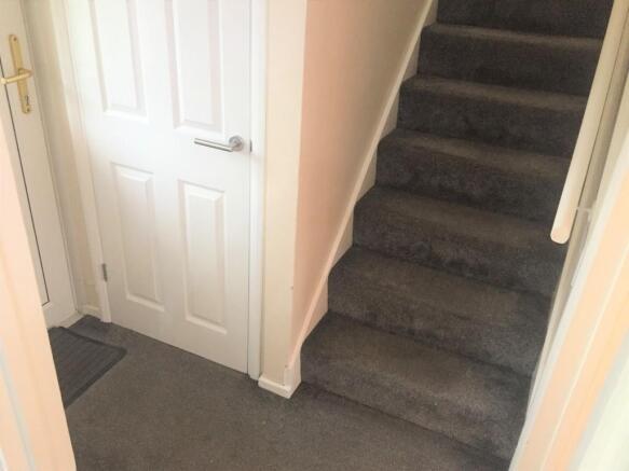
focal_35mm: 29
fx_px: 527
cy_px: 236
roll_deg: -3.2
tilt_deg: -29.2
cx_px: 314
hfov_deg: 61.7
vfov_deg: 48.2
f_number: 2.2
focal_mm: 4.15
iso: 320
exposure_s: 1/33
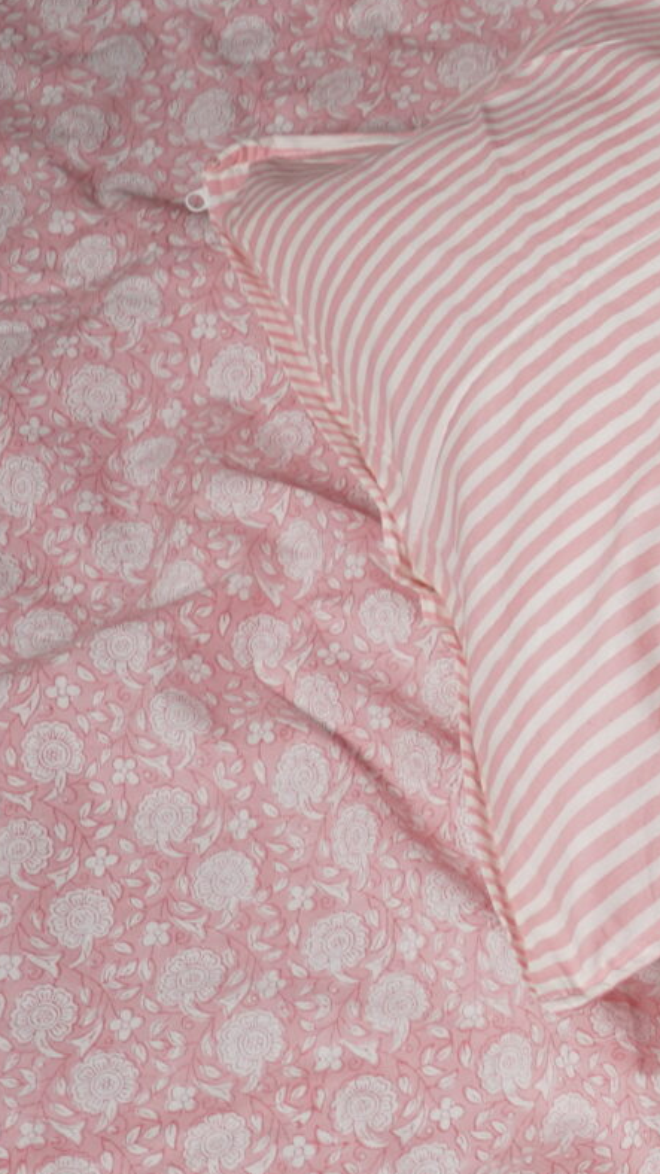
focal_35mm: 126
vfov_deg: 17.0
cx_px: 1628
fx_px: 3922
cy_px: 787
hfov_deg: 8.7
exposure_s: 1/100
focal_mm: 37
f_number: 5.6
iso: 250
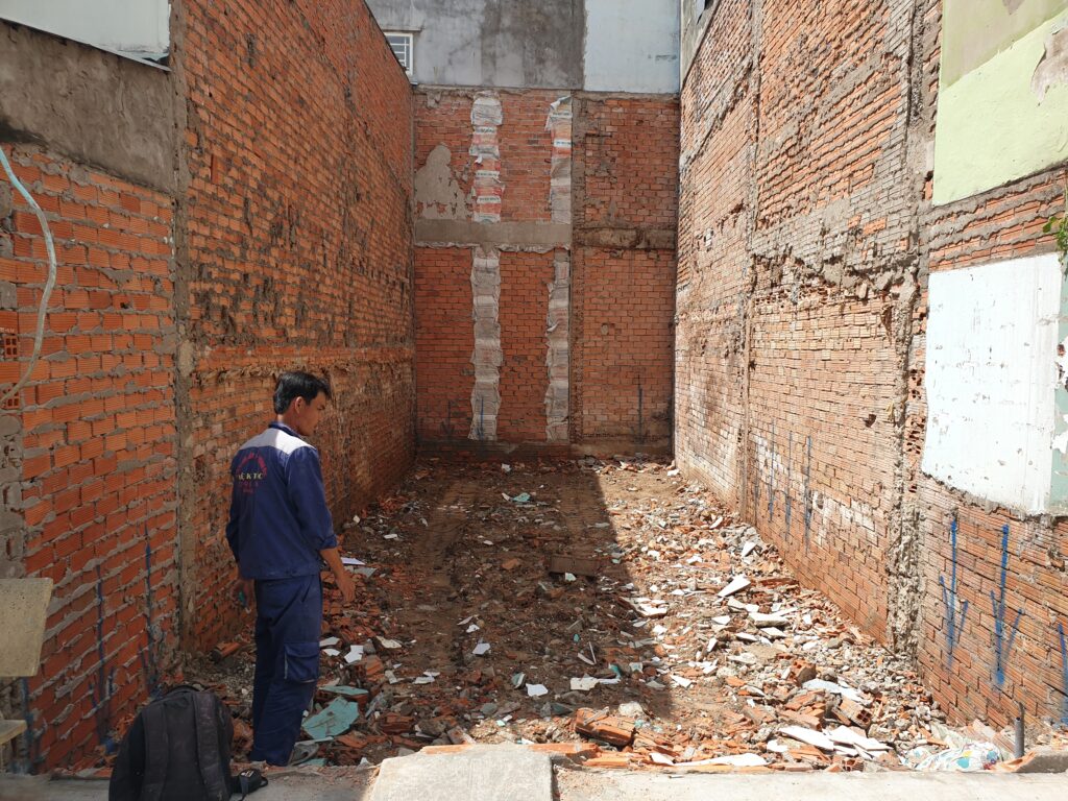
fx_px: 802
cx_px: 534
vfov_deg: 53.1
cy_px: 400
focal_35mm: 26
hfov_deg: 67.3
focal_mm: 4.3
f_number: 2.4
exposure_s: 1/1276
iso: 50
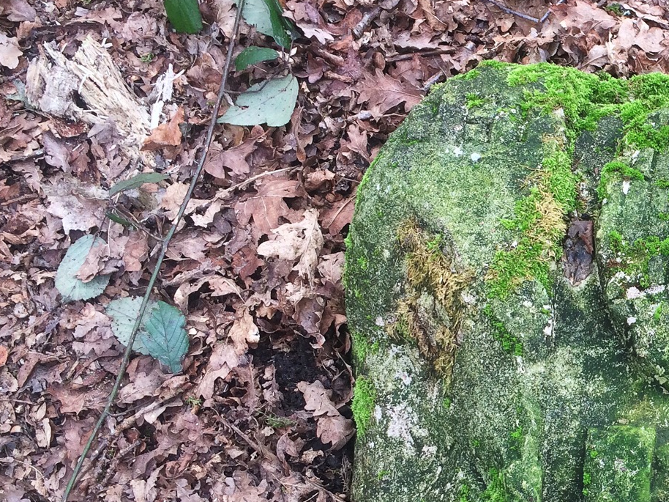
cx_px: 741
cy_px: 355
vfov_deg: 22.4
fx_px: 1256
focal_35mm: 65
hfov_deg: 27.3
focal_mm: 4.15
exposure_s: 1/100
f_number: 2.2
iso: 32
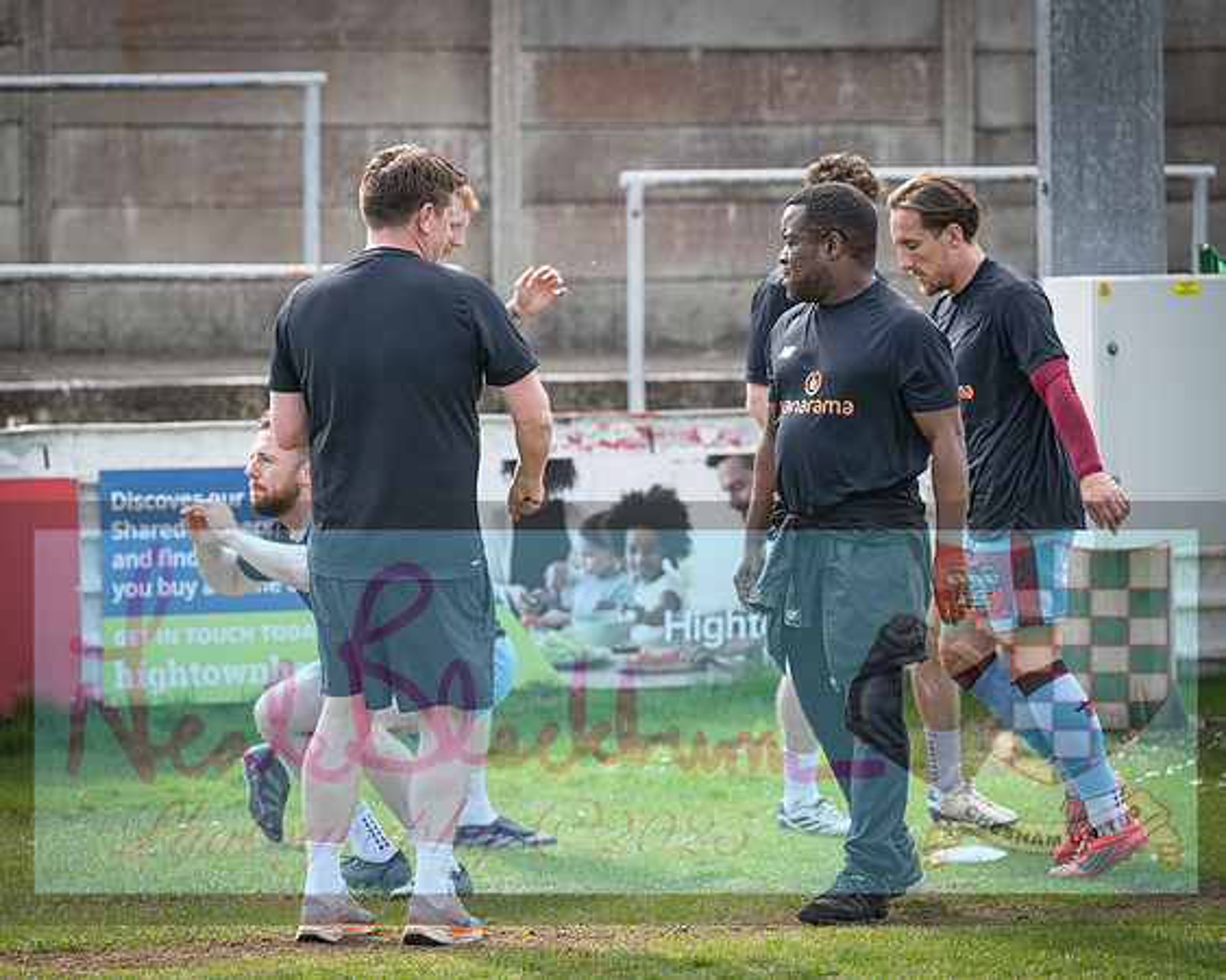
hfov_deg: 10.2
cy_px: 470
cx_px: 500
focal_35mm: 189
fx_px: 6838
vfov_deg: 8.2
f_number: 3.5
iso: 200
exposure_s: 1/1000
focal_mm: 160
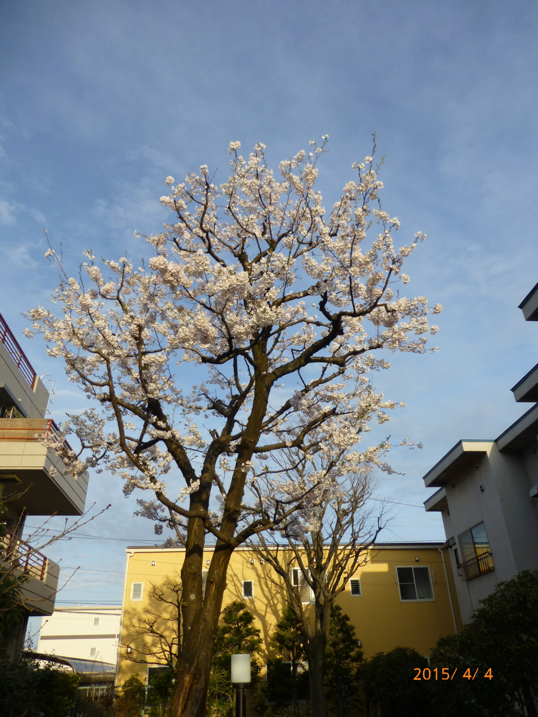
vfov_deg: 71.6
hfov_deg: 56.8
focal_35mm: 24
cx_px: 269
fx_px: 497
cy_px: 358
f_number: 4
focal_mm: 4.3
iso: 100
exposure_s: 1/500
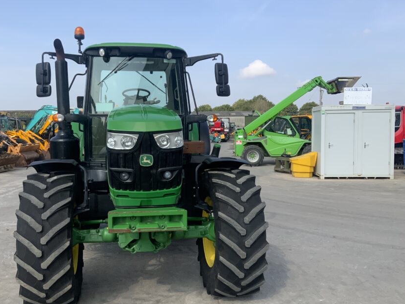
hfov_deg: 51.2
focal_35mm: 36
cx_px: 176
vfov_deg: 39.7
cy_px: 156
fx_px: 421
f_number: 1.8
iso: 16
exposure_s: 1/1412
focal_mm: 3
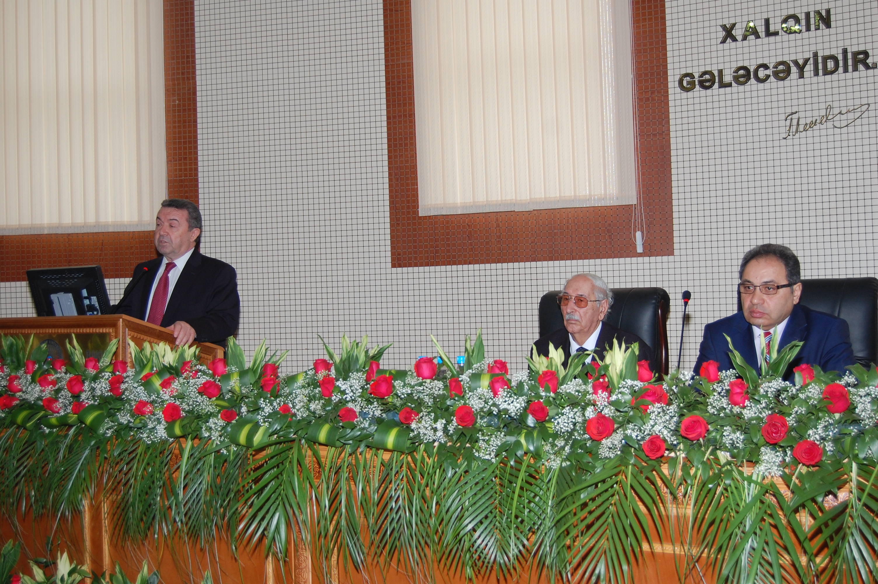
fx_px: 950
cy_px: 292
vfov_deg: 34.1
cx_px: 439
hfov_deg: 49.6
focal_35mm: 39
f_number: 4
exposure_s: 1/100
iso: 400
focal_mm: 26
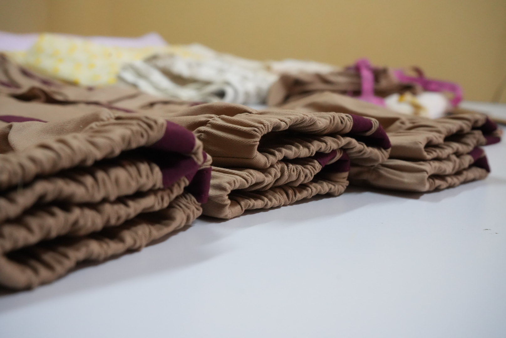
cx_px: 253
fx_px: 534
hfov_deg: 50.7
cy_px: 169
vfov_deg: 35.1
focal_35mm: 38
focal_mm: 38
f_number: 8
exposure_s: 1/250
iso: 8000
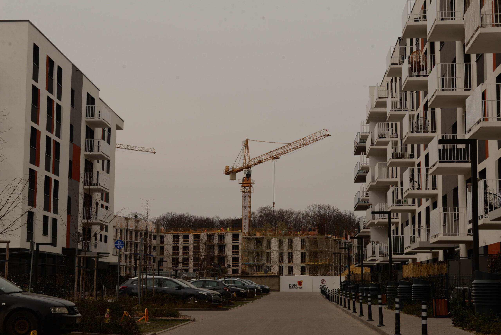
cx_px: 250
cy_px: 168
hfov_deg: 28.8
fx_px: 975
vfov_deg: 19.5
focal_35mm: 70
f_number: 11
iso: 100
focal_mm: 70
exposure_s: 1/250
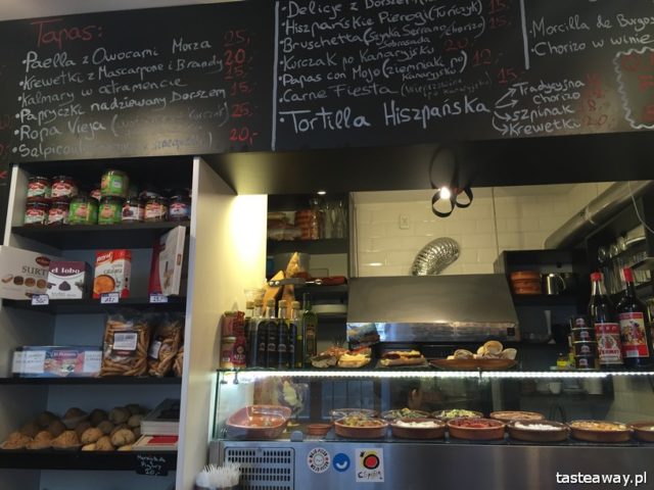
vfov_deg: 48.2
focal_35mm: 29
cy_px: 245
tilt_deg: +13.9
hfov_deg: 61.7
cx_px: 327
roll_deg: -1.0
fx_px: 548
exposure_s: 1/33
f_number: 2.2
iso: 125
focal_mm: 4.15
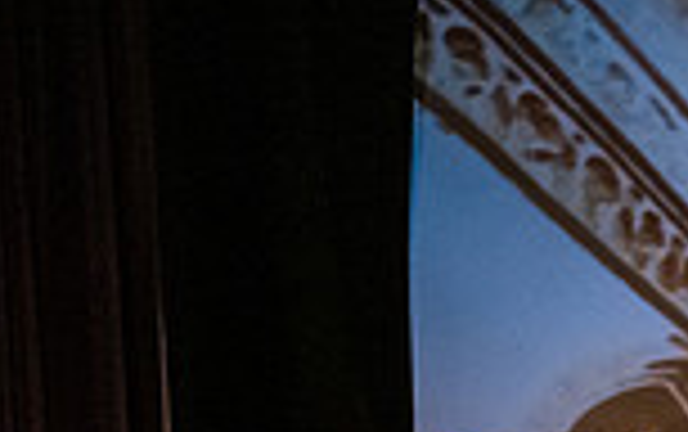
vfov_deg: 5.8
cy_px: 826
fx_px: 4205
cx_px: 1246
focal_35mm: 224
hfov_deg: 8.9
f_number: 3.2
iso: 6400
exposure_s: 1/125
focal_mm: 58
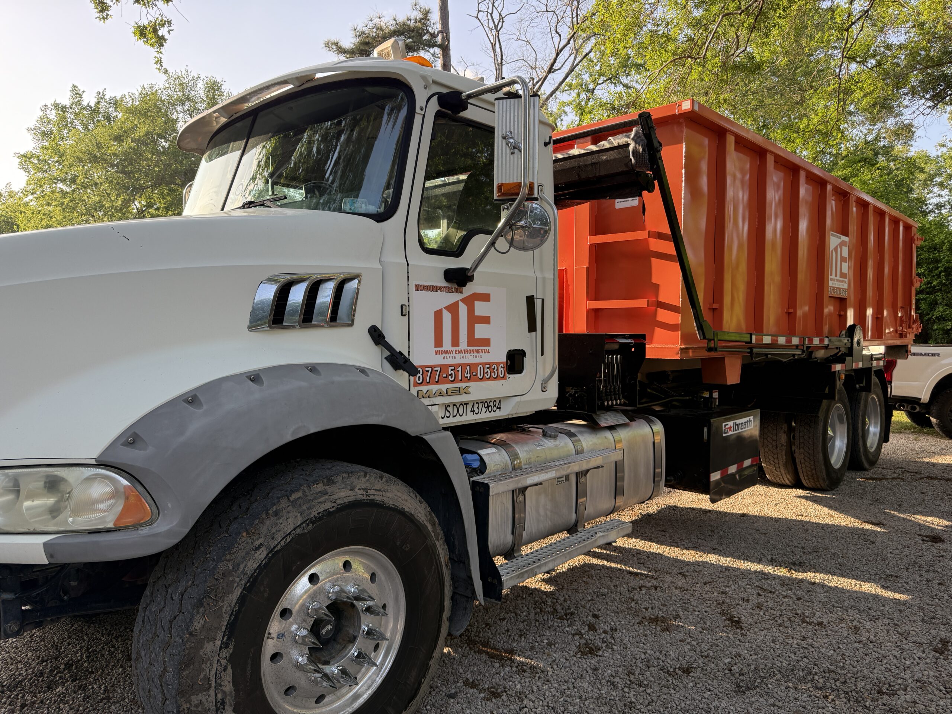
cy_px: 357
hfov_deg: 71.6
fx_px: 660
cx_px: 476
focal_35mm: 24
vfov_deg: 56.8
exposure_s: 1/478
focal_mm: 6.76
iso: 100
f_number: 1.78
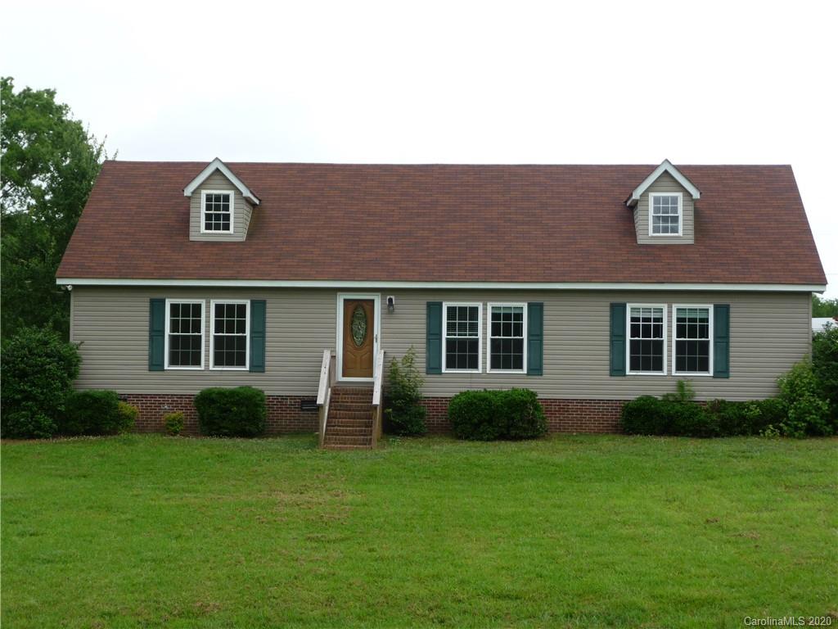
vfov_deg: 21.9
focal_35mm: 67
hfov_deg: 29.0
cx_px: 419
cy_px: 314
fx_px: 1622
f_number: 4.5
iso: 100
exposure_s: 1/250
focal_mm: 11.3
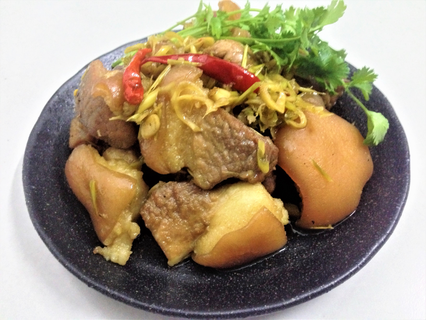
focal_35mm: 33
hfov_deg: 55.4
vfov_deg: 42.9
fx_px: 406
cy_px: 160
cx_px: 213
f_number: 2.4
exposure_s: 1/15
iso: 500
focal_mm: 4.12
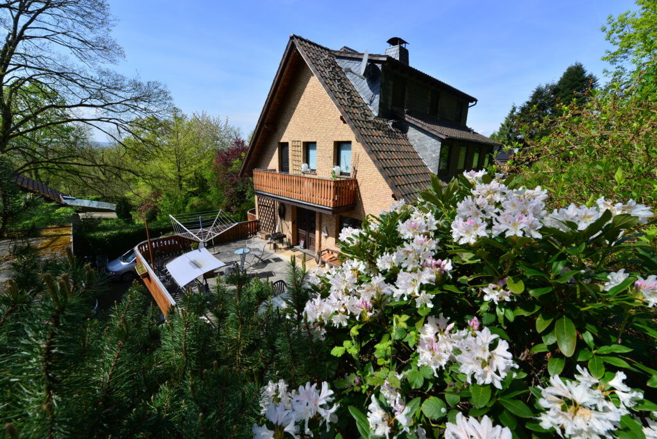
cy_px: 220
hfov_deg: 104.2
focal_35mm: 14
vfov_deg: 81.2
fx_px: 256
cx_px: 328
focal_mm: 14
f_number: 9
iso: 200
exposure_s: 1/320
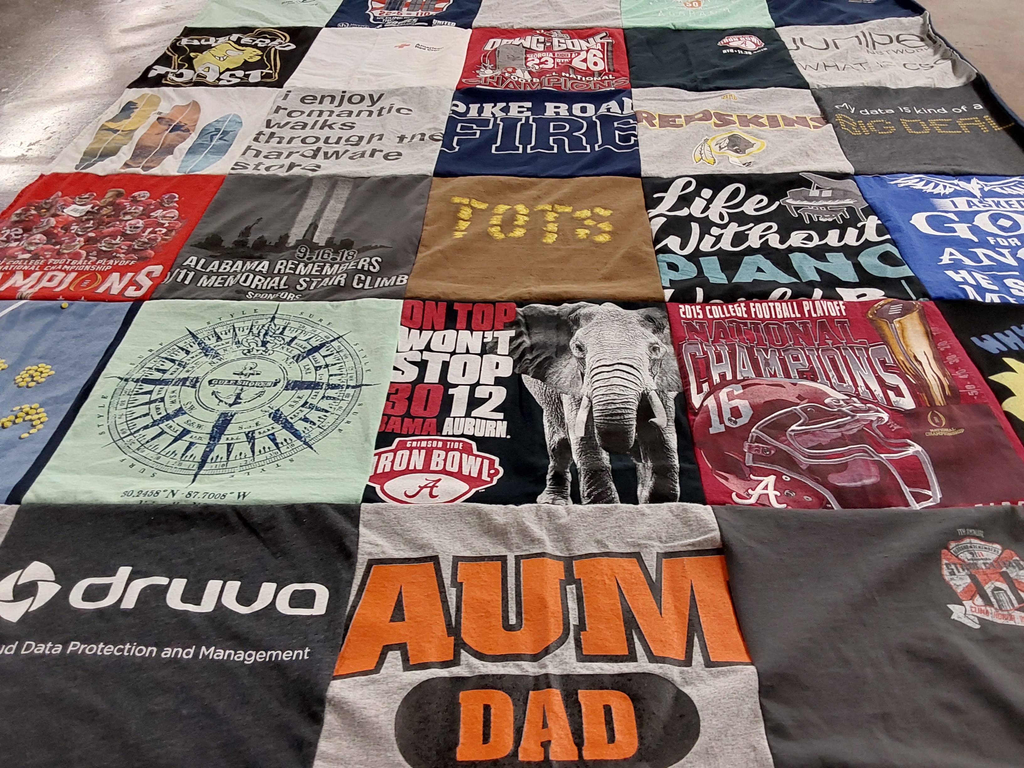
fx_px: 828
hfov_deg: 63.4
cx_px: 512
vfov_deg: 49.7
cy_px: 384
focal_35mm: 28
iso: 125
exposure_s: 1/60
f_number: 1.9
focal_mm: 2.91
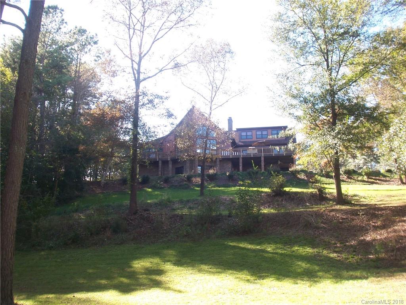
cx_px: 203
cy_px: 152
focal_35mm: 39
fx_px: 457
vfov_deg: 36.8
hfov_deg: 47.9
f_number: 3.9
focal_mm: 6.4
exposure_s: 1/60
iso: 64
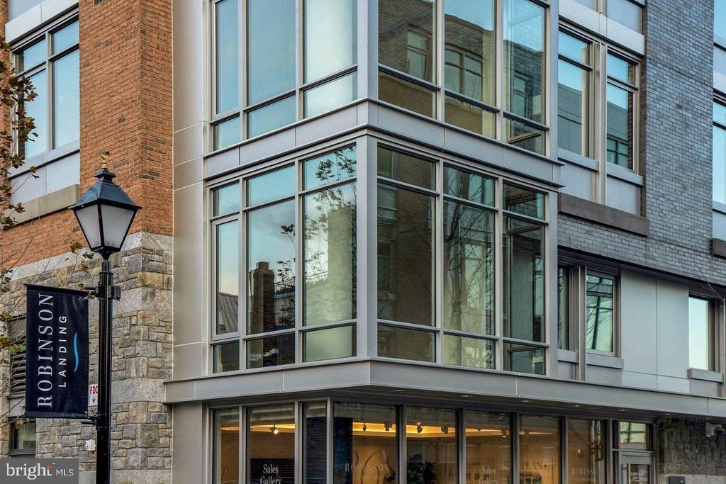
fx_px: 1049
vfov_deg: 26.0
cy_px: 242
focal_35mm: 52
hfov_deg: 38.2
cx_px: 363
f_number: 8
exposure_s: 1/200
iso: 800
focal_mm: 35
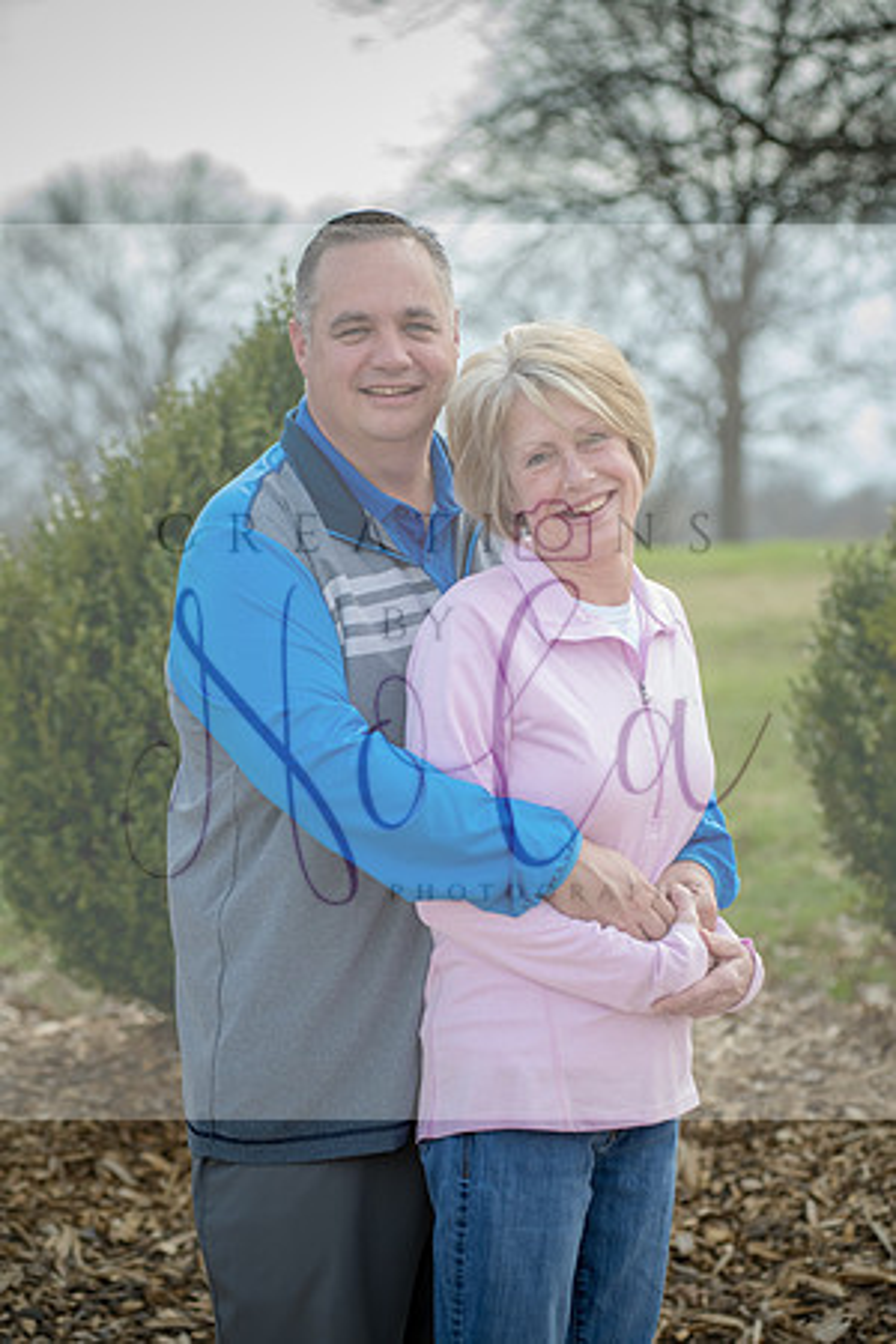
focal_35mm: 86
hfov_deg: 15.9
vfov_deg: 23.6
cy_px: 672
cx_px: 448
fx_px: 3210
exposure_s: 1/800
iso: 400
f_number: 5
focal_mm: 86
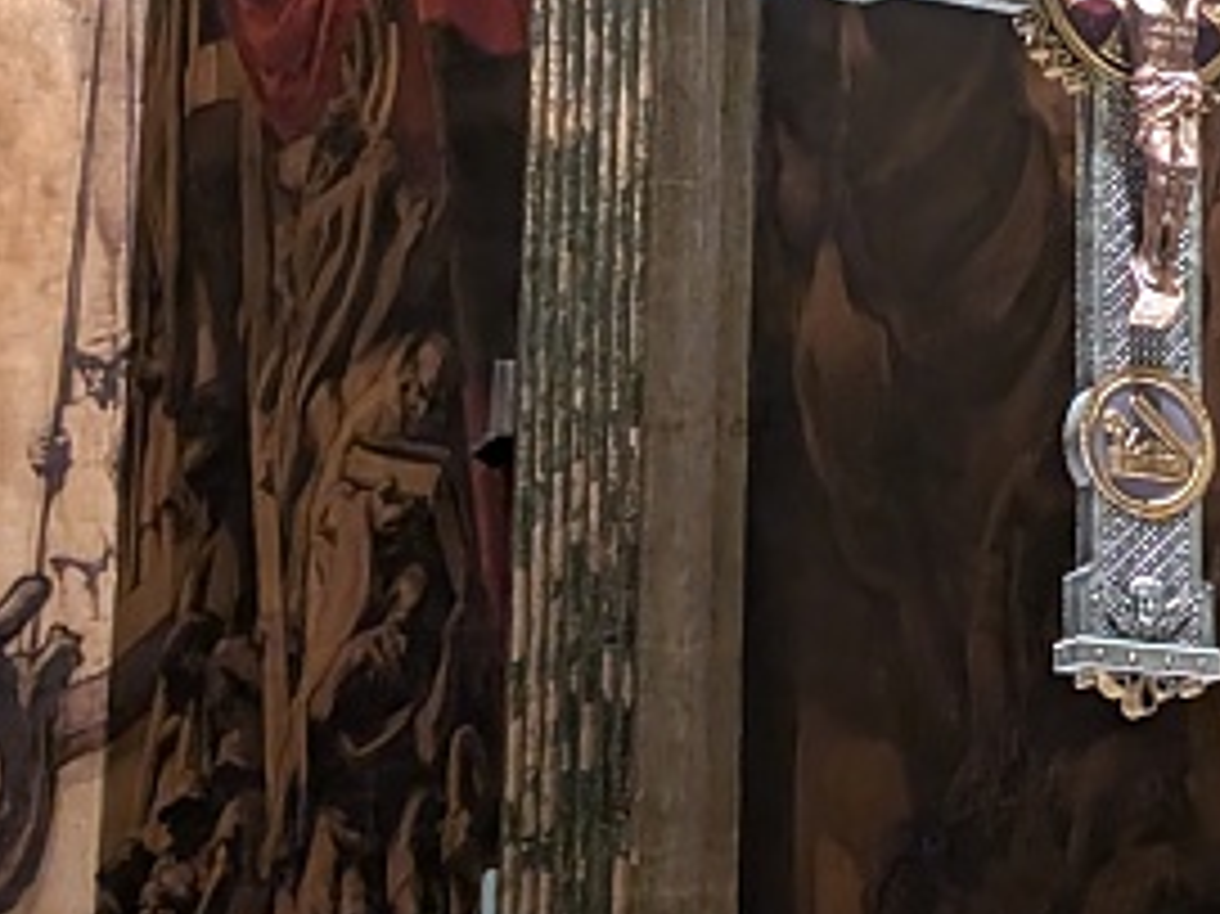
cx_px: 1175
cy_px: -63
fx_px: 5108
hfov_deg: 13.5
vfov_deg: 10.1
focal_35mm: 145
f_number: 1.68
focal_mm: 6.9
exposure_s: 1/73.4
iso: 256
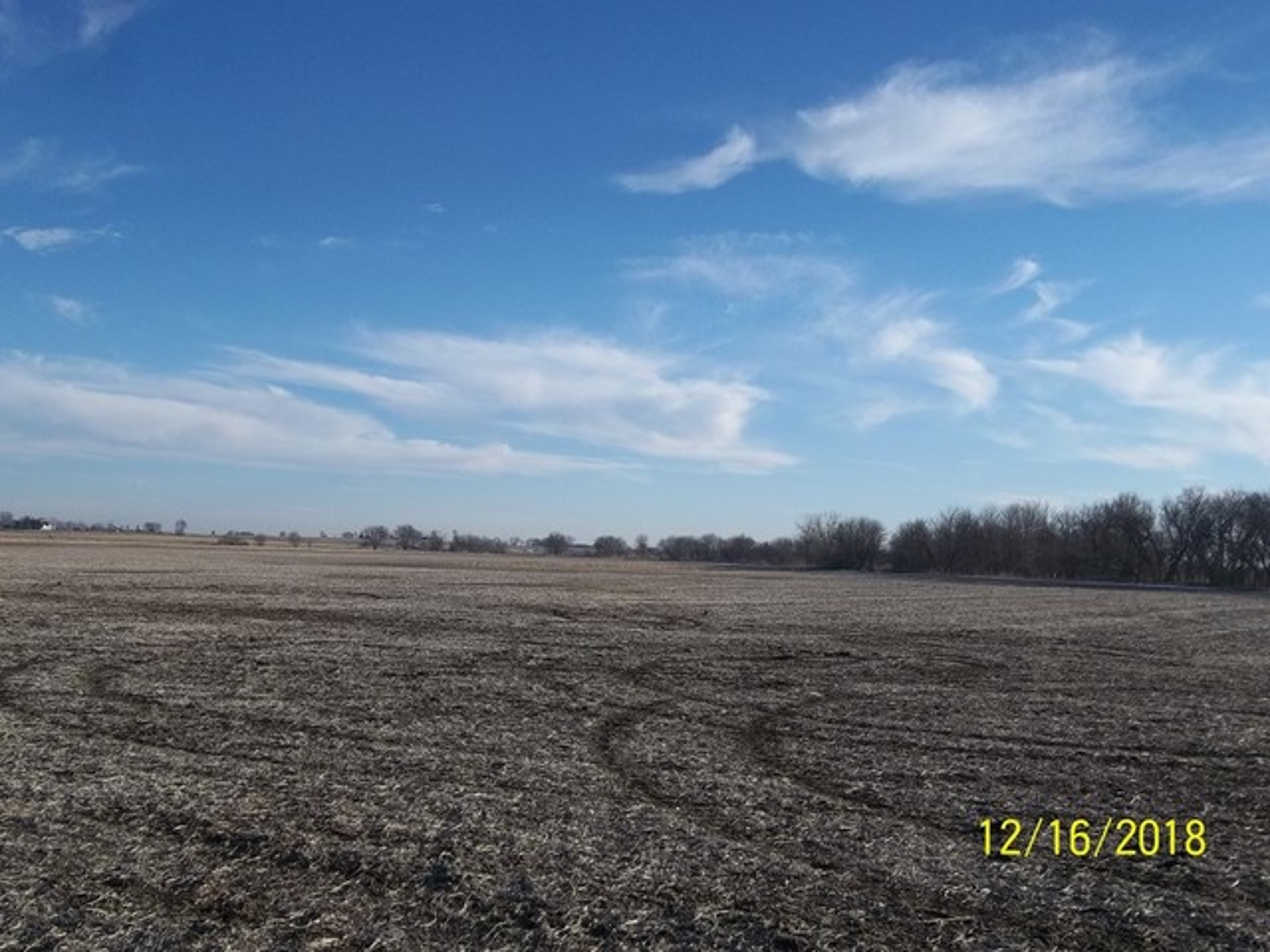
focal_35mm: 37
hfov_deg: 50.1
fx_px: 1357
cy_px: 476
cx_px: 635
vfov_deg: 38.7
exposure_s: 1/125
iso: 80
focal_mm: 6.6
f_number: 10.1
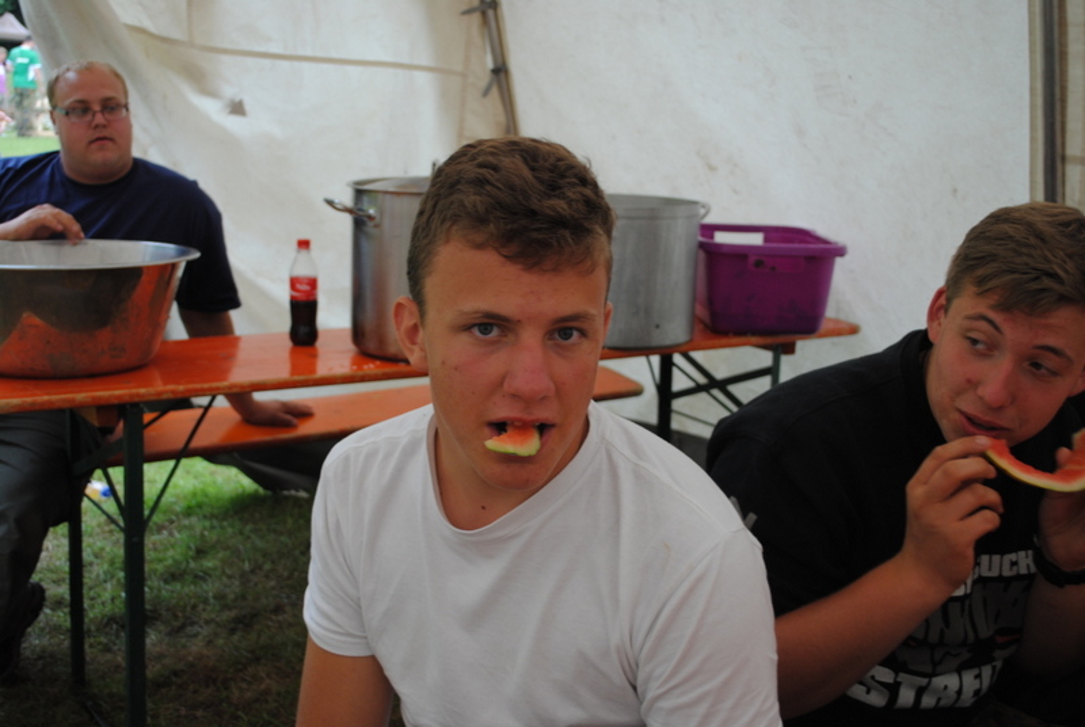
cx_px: 542
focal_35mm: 42
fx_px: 1268
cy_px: 364
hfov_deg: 46.3
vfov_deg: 32.0
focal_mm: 28
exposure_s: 1/40
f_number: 4.5
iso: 200
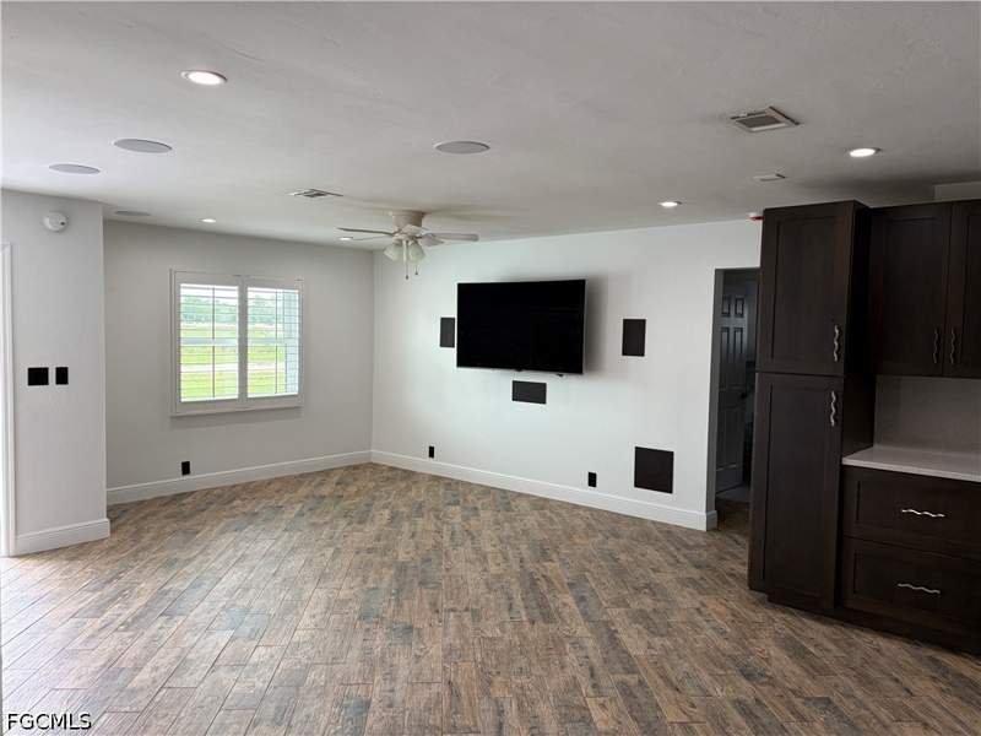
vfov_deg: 53.1
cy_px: 368
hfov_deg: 67.3
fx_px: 737
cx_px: 490
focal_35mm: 26
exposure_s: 1/120
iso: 80
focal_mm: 5.96
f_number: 1.6
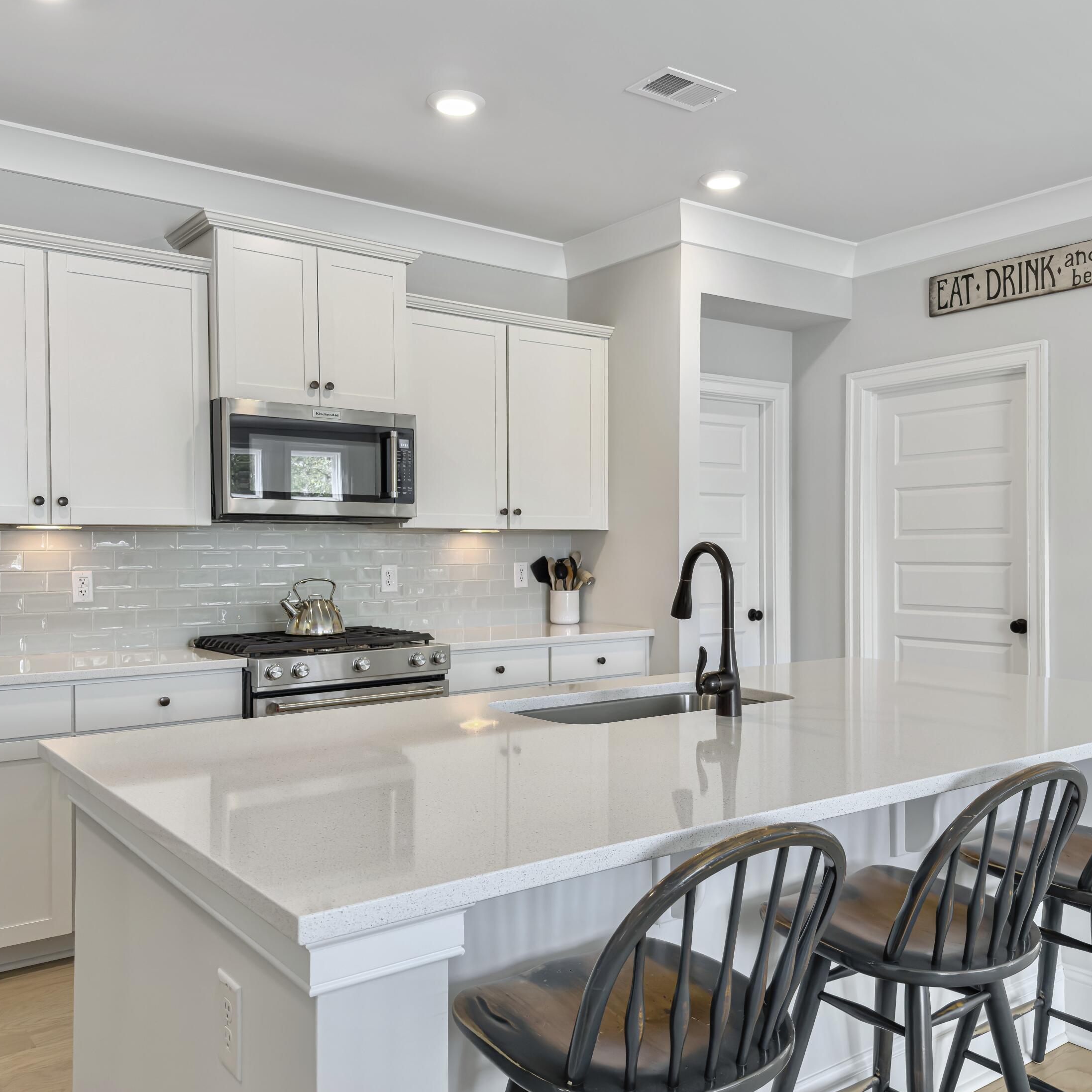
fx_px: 1035
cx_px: 567
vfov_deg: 55.6
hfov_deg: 55.6
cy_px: 549
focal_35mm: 29
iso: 100
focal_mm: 6.76
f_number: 1.8
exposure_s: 1/120
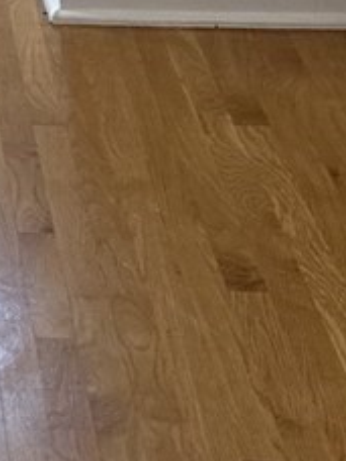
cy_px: -489
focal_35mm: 162
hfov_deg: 8.3
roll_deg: +4.1
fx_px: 2159
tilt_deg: -4.9
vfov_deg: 11.0
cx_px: -546
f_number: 1.78
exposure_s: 1/189
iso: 125
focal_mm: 6.76
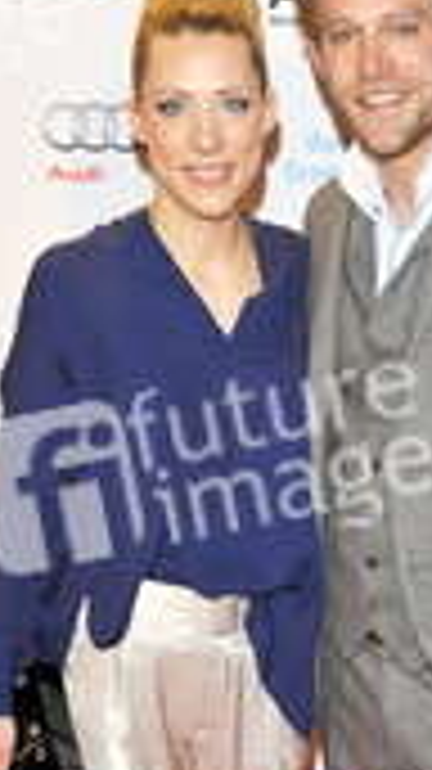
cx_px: 335
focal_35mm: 98
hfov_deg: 12.3
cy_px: 693
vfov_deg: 21.3
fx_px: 1999
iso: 800
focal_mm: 40
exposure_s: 1/250
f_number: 6.3
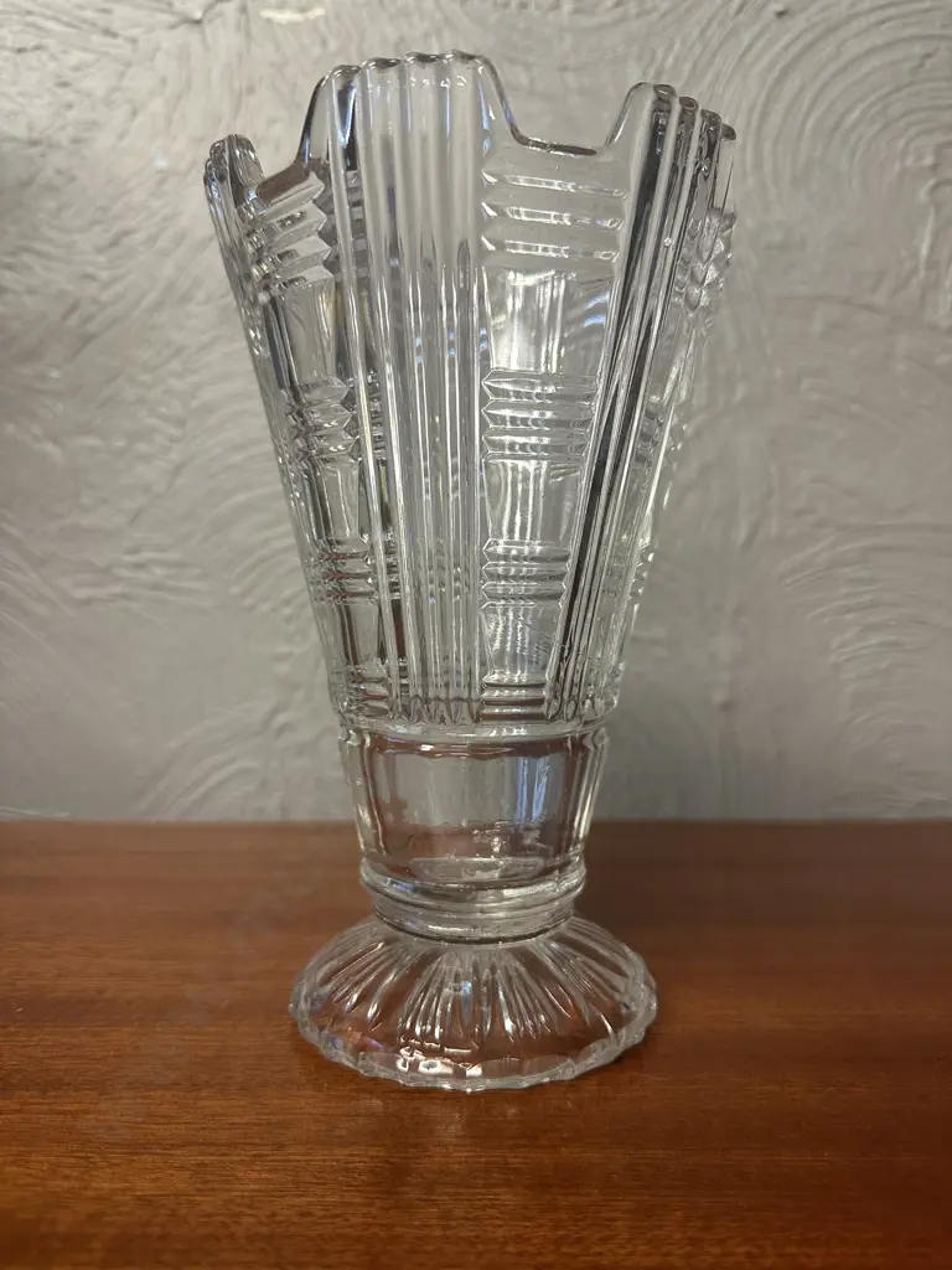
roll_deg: +0.0
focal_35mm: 24
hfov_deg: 56.8
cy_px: 635
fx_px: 880
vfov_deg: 71.6
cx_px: 476
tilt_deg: -3.6
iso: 200
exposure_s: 1/100
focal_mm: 6.86
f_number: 1.78
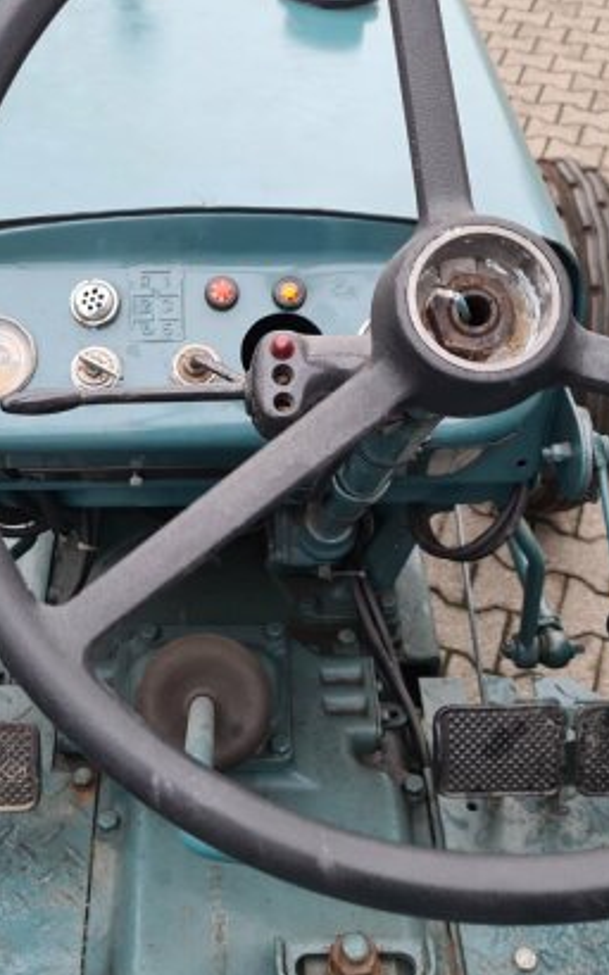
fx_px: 1143
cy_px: 411
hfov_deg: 29.8
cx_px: 259
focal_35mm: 43
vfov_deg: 46.1
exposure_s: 1/50
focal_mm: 5.4
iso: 64
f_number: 1.8
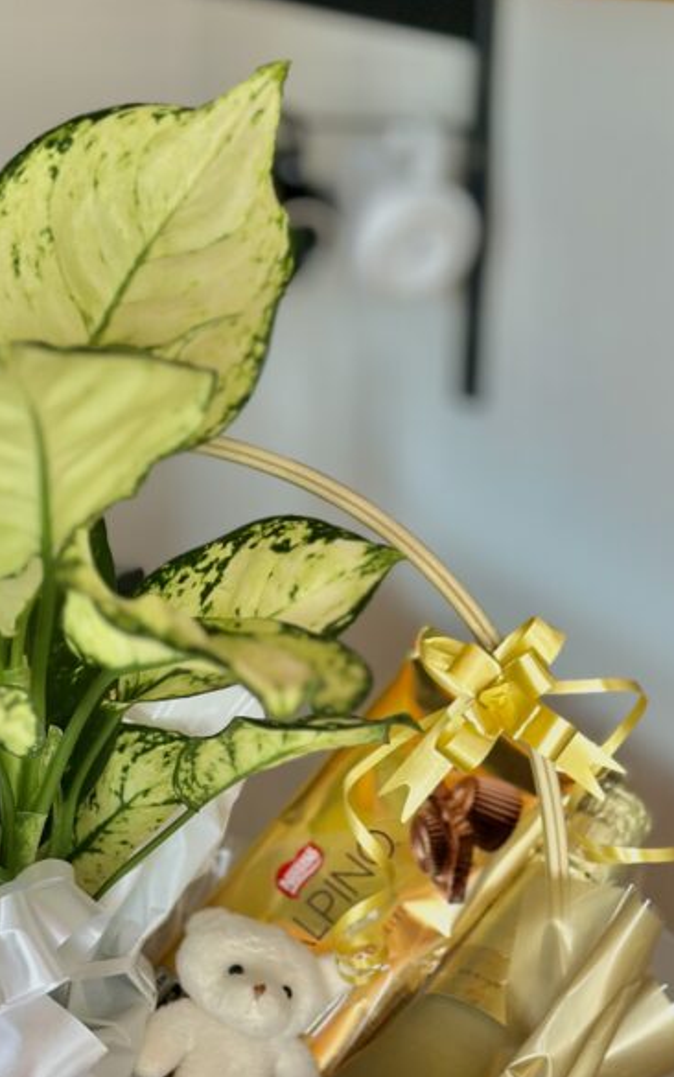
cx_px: 101
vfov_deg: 23.2
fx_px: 2614
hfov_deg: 14.6
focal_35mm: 89
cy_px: 670
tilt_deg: -17.3
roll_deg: -0.9
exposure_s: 1/121
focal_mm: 6.86
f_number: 1.78
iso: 80
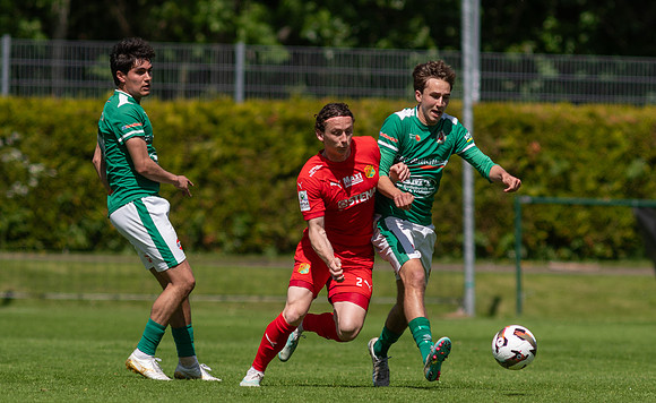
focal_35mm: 694
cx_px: 370
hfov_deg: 3.0
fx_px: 12343
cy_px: 247
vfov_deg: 1.9
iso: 110
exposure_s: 1/2500
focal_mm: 300
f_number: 3.2
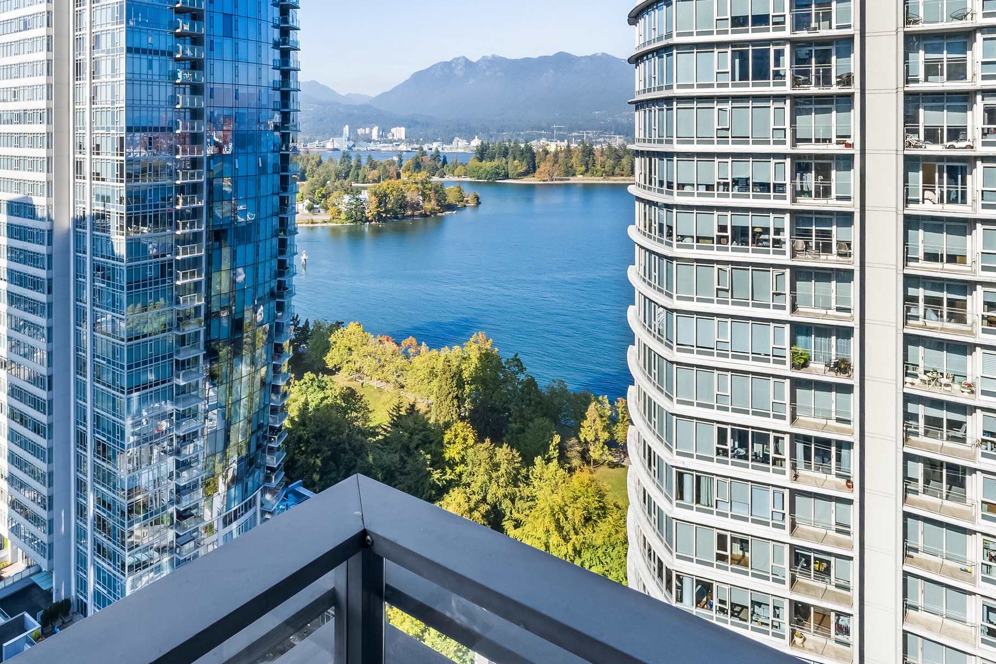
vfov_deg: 52.2
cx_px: 350
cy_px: 142
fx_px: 632
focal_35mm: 23
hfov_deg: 74.6
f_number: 9
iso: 250
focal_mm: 9
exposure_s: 1/250
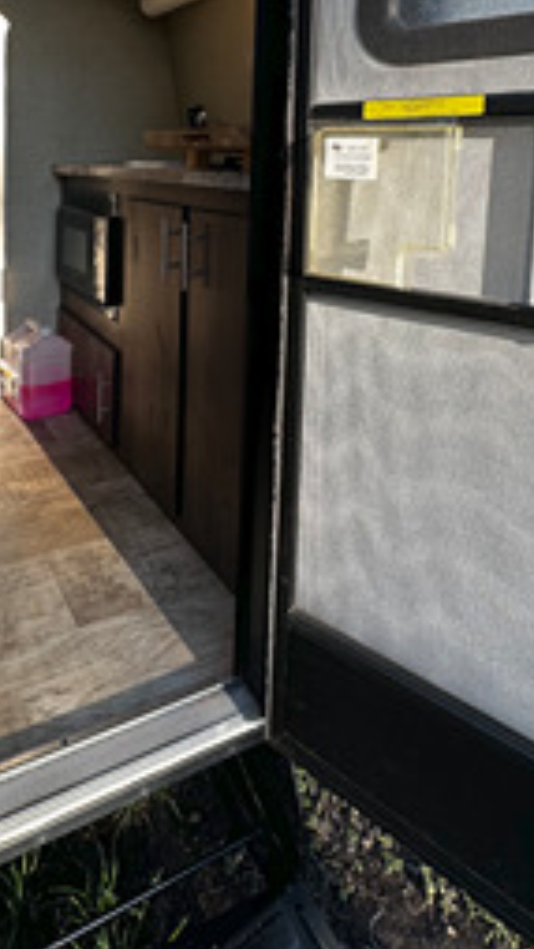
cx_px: 142
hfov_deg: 46.2
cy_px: 205
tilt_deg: -1.9
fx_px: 604
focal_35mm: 24
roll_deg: -1.3
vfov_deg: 69.7
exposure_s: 1/170
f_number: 2.2
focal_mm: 2.22
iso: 40
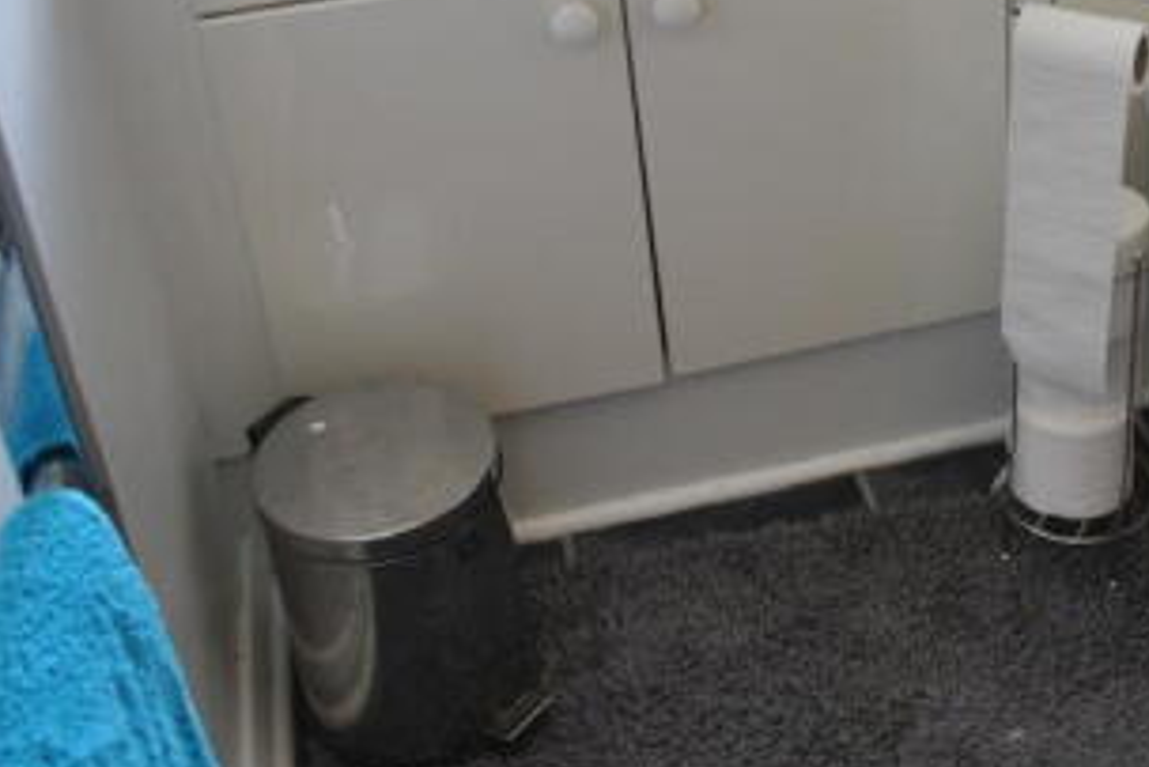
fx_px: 1852
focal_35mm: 58
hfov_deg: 33.4
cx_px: 924
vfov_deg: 22.8
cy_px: 70
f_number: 3.5
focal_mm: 18
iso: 280
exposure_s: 1/30
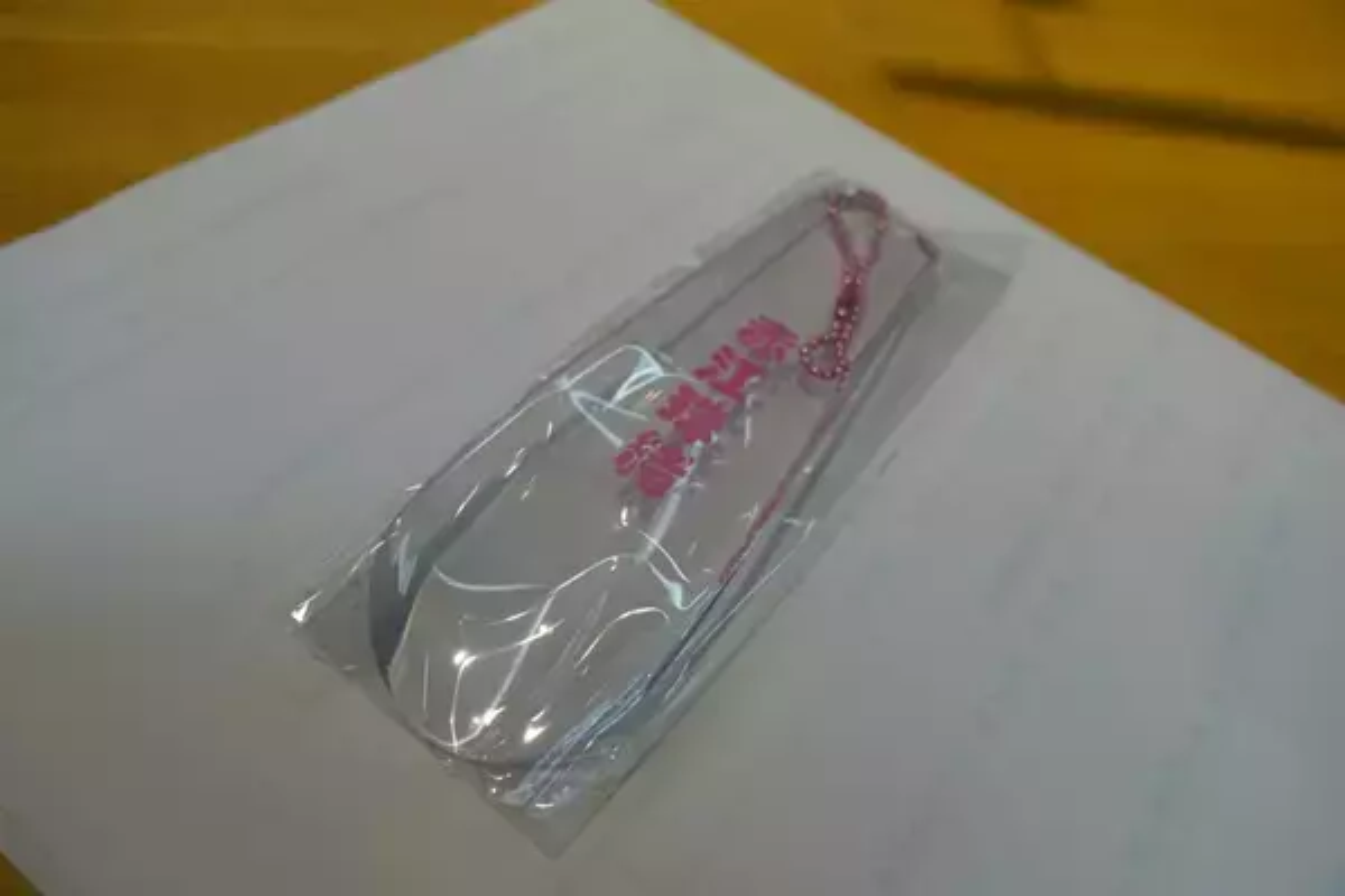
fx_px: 1083
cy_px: 448
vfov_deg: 45.0
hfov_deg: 63.7
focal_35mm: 29
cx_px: 672
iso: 125
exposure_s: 1/80
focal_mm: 10.6
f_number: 3.5
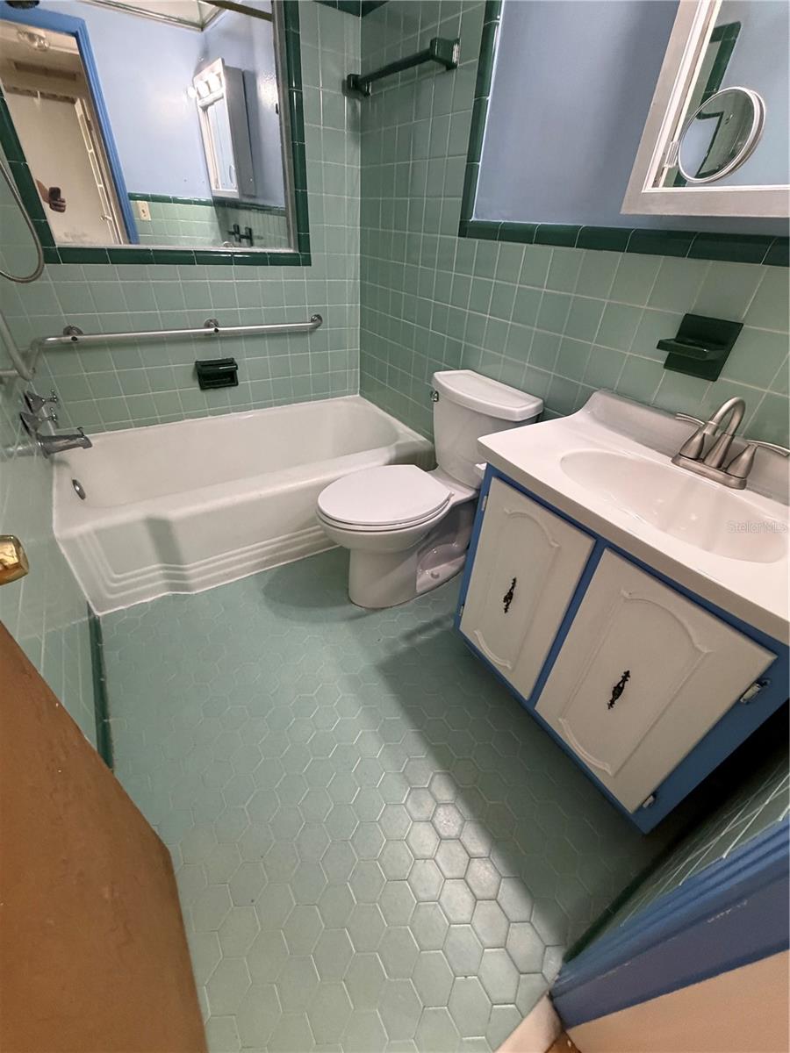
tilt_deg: -36.0
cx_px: 395
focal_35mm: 14
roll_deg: -4.0
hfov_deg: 85.7
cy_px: 526
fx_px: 426
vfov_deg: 102.1
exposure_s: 1/60
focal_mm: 2.22
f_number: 2.2
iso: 500
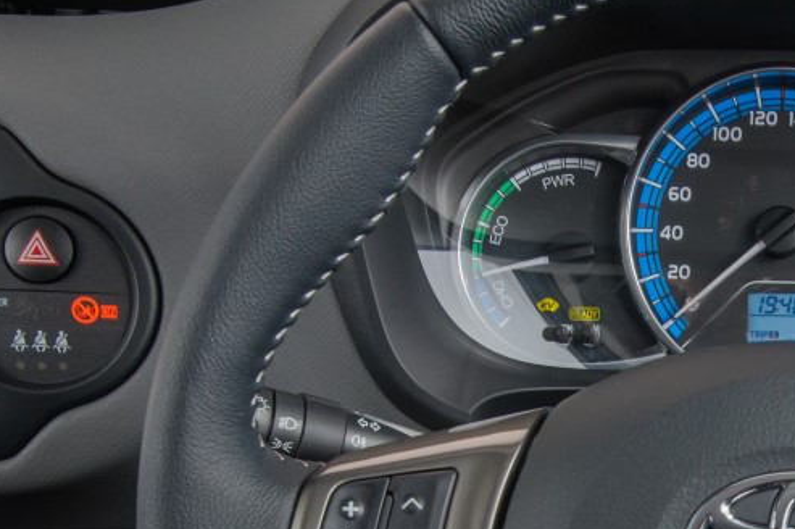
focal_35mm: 89
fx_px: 1964
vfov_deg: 15.1
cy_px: 537
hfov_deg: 22.1
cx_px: 768
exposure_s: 1/20
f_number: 16
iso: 800
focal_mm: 38
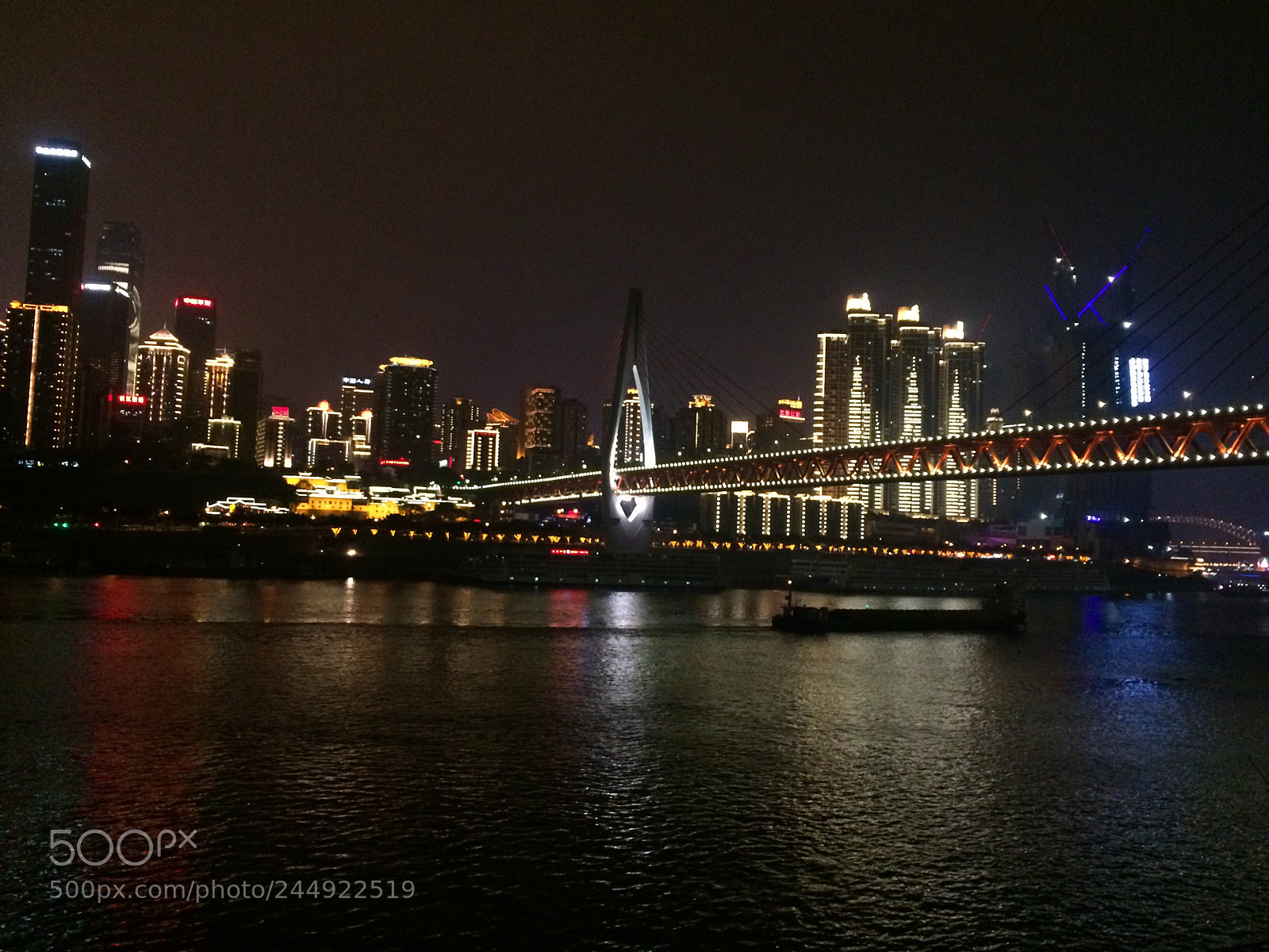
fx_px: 1063
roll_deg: -0.9
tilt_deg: +3.5
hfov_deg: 61.7
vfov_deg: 48.2
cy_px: 476
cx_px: 634
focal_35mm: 29
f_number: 2.2
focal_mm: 4.15
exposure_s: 1/25
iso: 320
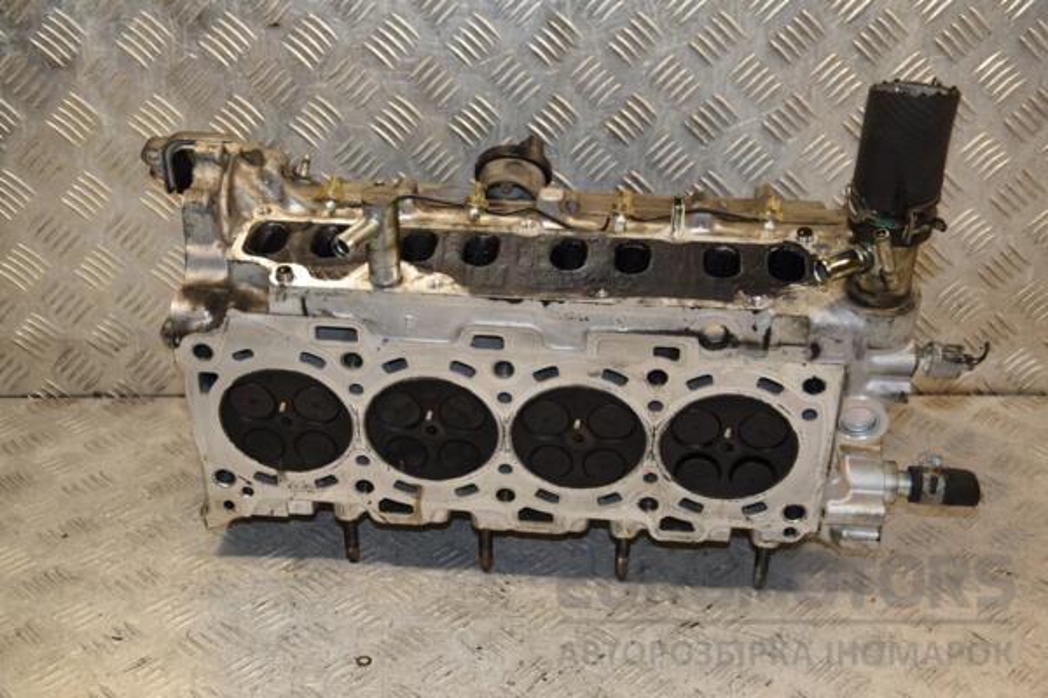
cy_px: 349
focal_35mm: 51
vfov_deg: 26.5
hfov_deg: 38.9
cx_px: 524
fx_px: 1485
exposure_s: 1/200
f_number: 5
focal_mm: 34
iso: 800
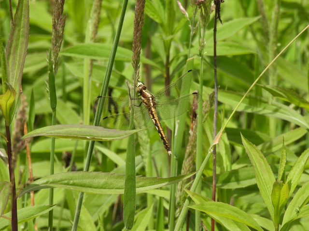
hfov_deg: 2.5
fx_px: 7141
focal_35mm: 800
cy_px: 116
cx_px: 154
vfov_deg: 1.9
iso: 100
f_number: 6.3
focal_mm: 143
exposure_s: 1/320
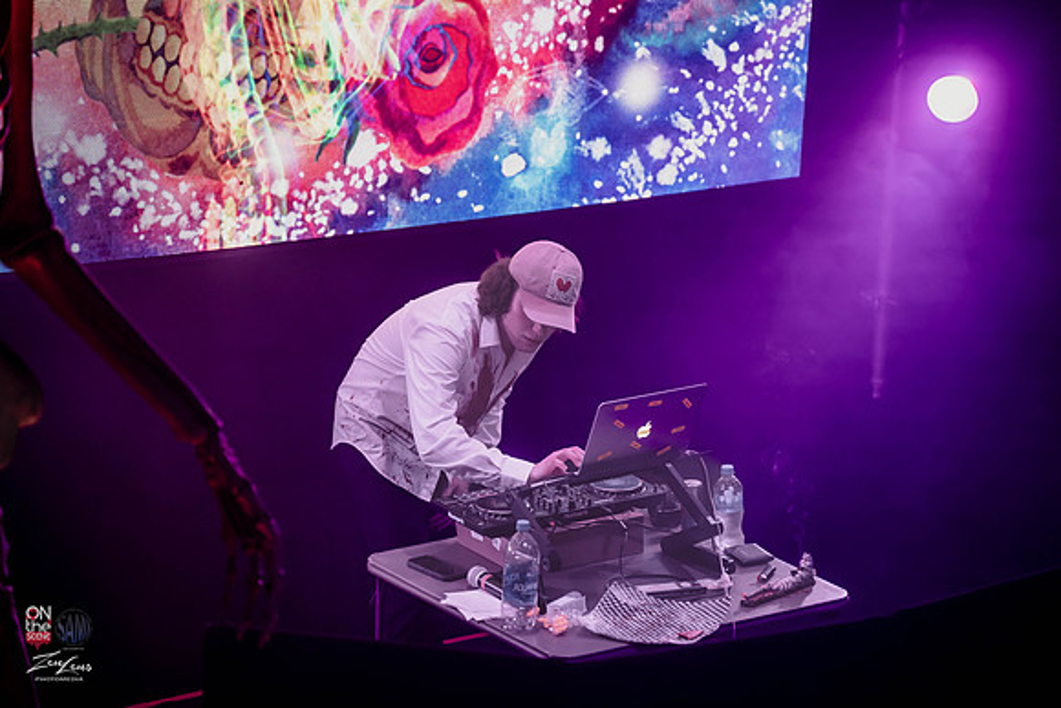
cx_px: 530
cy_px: 354
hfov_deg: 15.1
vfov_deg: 10.1
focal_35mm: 135
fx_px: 3993
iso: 1600
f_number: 2.8
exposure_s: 1/250
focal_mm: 132
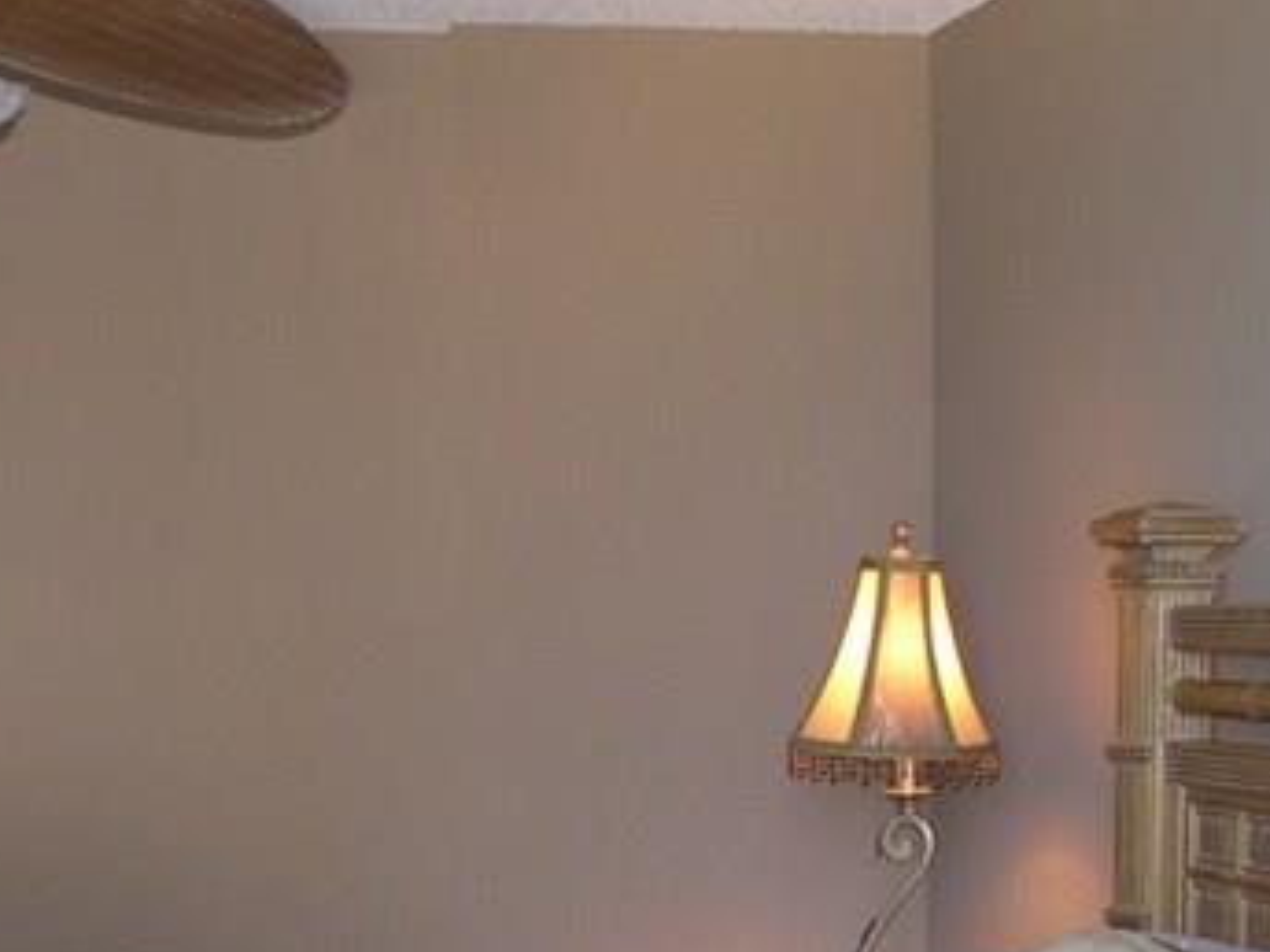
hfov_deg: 17.1
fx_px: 4146
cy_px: 934
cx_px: 59
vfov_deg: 13.0
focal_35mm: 113
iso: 100
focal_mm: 8
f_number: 2.8
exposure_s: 1/30
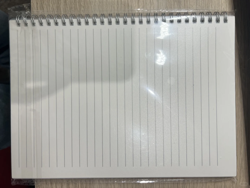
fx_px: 188
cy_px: 94
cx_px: 125
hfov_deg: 67.3
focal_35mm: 26
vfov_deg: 53.1
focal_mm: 5.7
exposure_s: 1/184
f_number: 1.5
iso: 40
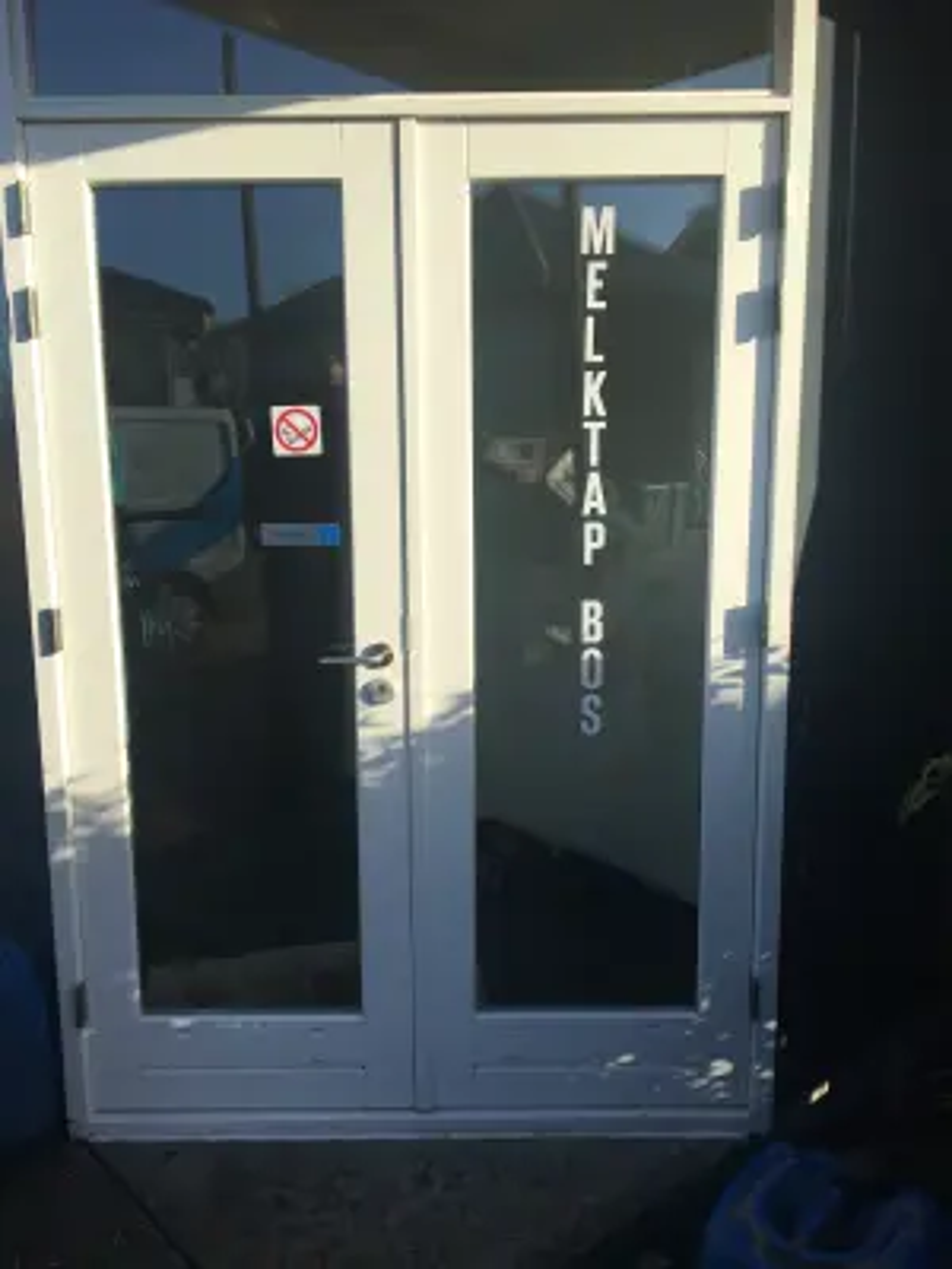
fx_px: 1063
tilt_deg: -10.4
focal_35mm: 29
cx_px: 476
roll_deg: +0.8
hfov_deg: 48.2
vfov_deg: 61.7
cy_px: 634
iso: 25
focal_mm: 4.15
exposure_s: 1/1261
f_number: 2.2
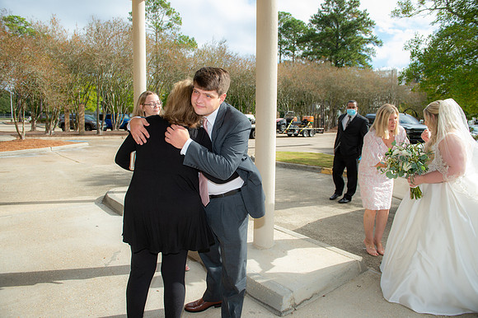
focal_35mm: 24
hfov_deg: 73.8
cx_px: 239
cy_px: 159
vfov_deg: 53.1
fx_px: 318
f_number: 5
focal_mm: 24
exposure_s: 1/320
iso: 64
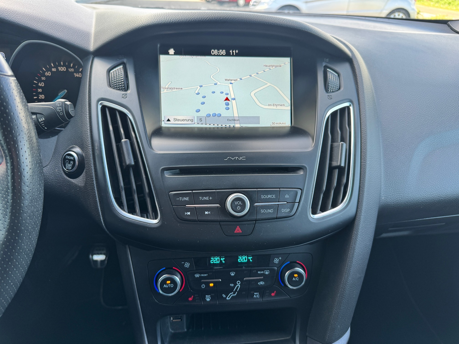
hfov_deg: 71.6
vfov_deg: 56.8
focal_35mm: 24
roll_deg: -0.8
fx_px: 318
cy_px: 172
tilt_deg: -29.4
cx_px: 230
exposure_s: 1/121
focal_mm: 6.76
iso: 100
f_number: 1.78
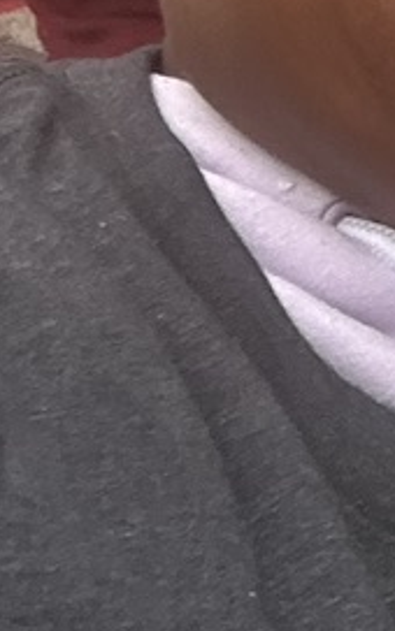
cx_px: 1915
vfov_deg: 10.7
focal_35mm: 179
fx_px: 3083
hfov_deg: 5.6
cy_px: -615
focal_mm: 2.69
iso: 40
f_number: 1.9
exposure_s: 1/120
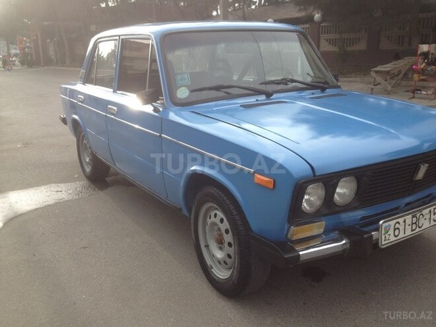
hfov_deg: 52.6
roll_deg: +0.0
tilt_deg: -18.7
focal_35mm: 35
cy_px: 164
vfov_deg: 40.7
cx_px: 218
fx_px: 441
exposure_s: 1/569
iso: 50
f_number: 2.4
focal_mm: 4.28
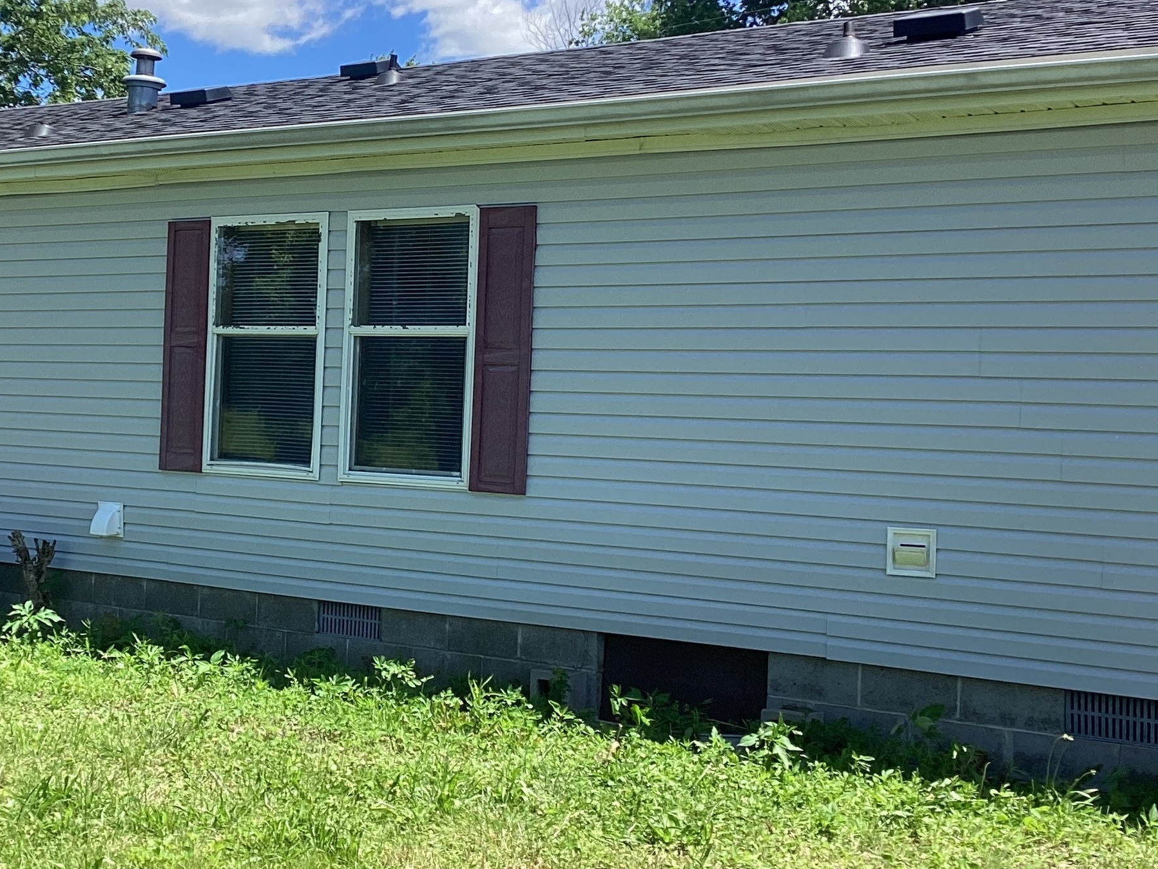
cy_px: 379
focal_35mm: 53
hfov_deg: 35.2
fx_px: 1773
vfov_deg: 27.5
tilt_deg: -0.8
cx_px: 262
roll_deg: -1.7
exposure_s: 1/668
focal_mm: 3.3
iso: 25
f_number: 2.4
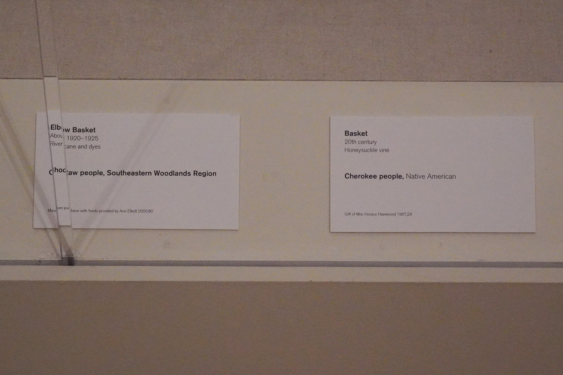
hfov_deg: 34.5
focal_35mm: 58
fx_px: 907
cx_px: 282
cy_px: 188
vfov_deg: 23.4
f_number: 5.6
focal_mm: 58
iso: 12800
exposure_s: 1/100
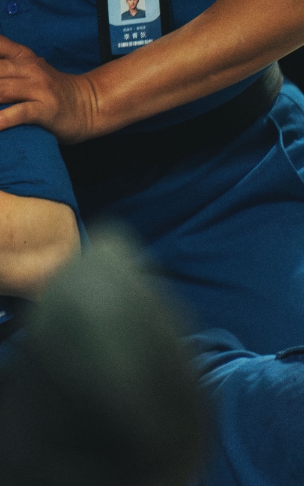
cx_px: -83
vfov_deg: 4.3
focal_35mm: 491
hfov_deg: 2.7
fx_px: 6505
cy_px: 26
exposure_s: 1/160
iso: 6400
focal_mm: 150
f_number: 2.8
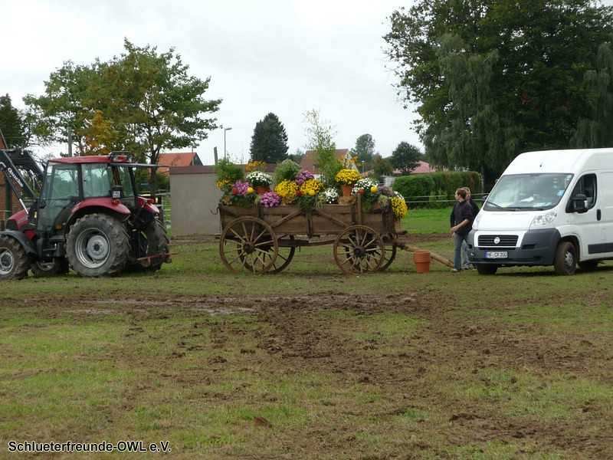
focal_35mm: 141
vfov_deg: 10.5
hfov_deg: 14.0
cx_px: 306
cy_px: 230
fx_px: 2497
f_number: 4.8
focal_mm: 24.1
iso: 100
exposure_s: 1/250
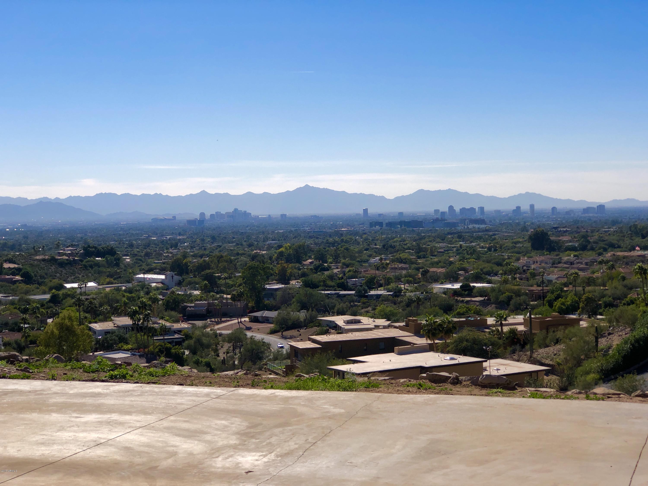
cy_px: 243
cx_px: 324
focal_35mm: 57
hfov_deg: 33.8
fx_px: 1067
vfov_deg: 25.7
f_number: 2.8
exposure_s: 1/1845
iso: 20
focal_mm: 6.6
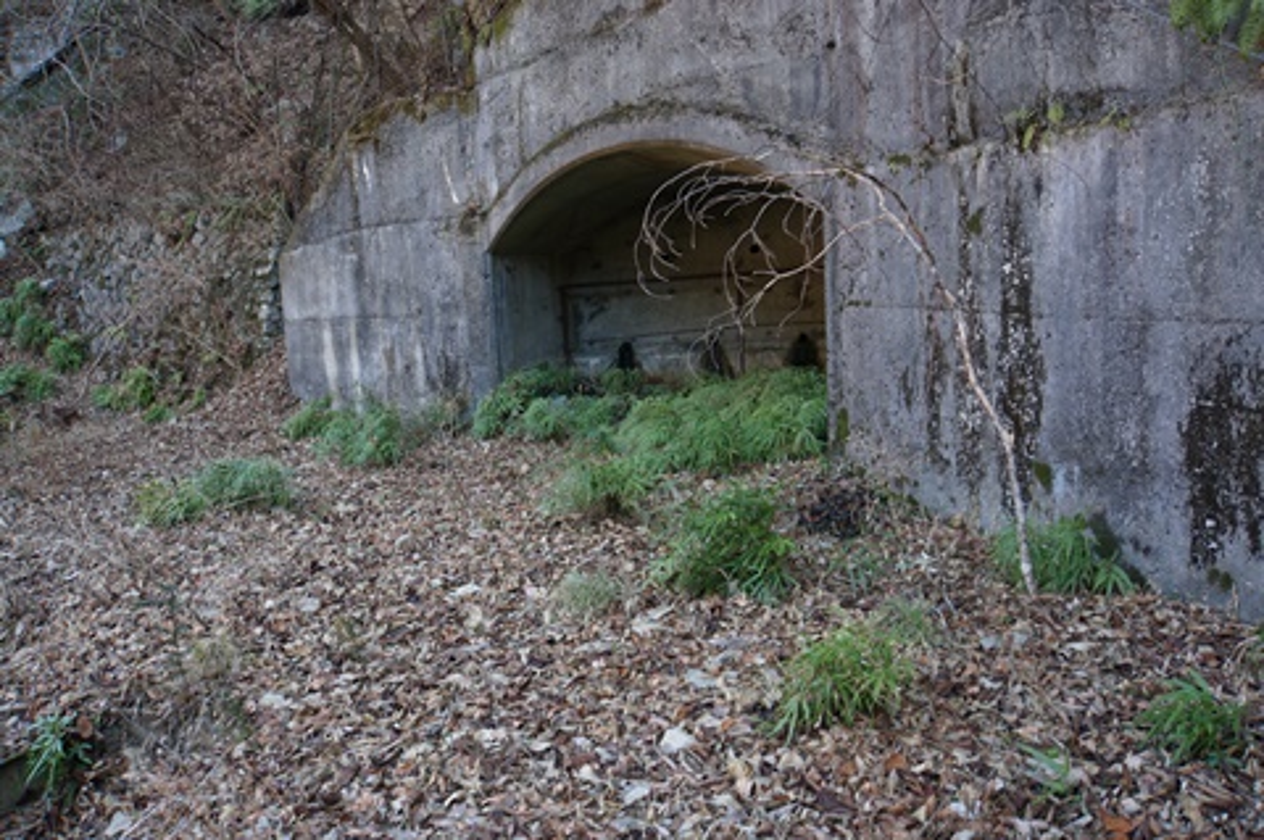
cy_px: 420
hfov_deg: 63.5
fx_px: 1021
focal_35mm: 29
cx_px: 632
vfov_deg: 44.7
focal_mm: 19.4
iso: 320
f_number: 4
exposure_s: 1/100
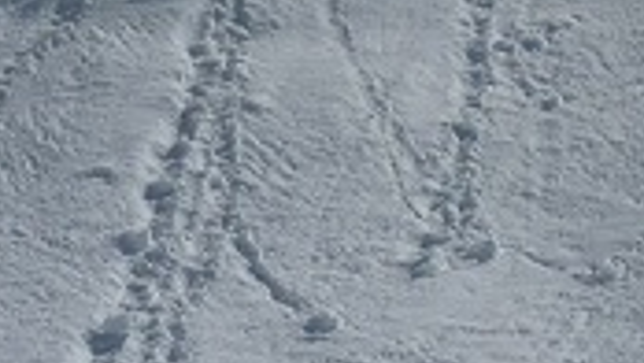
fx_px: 9429
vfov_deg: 2.2
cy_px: -193
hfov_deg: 3.9
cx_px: 703
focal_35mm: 552
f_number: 6.3
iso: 80
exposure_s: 1/1300
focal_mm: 24.1
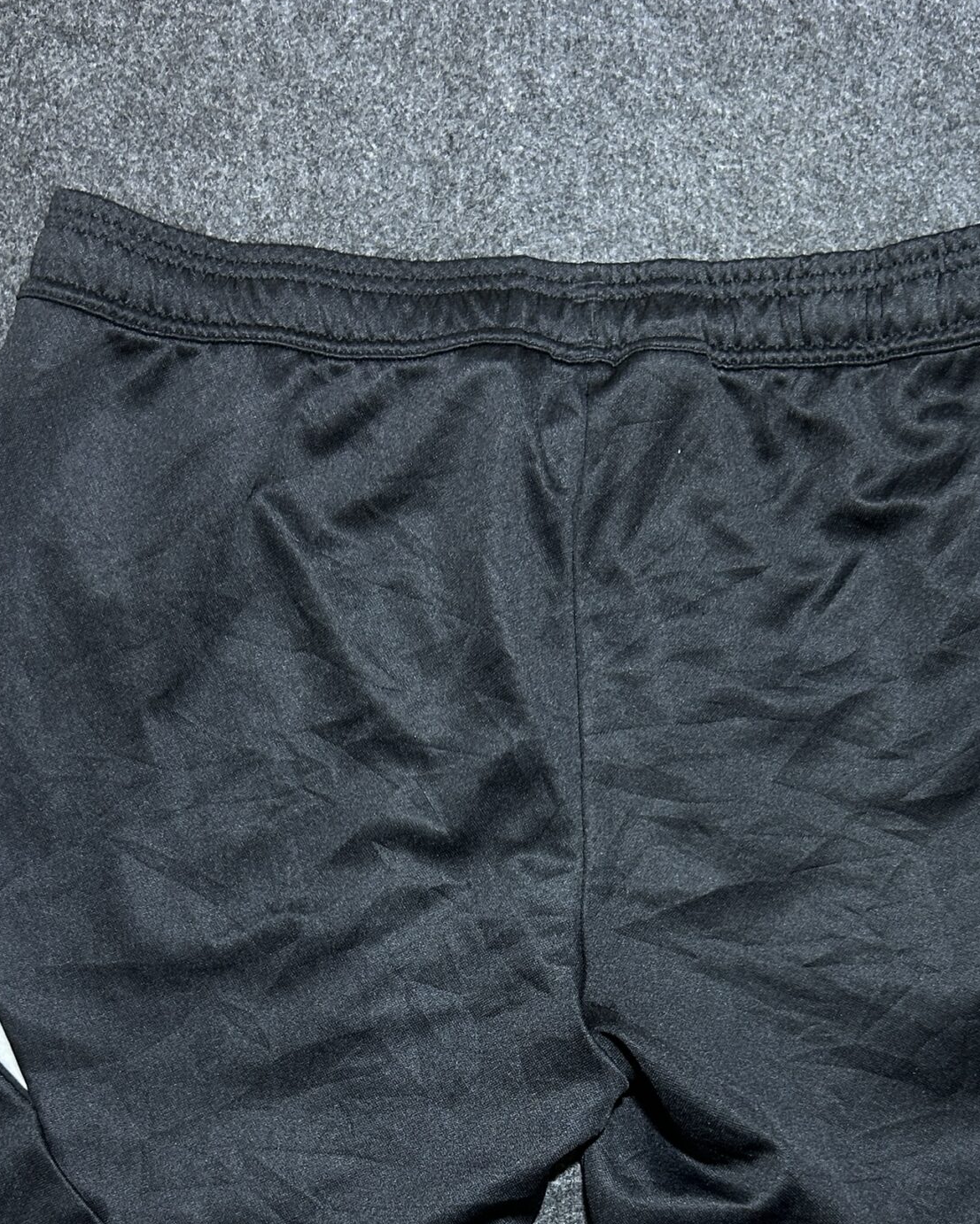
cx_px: 531
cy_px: 1042
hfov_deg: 32.1
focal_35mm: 47
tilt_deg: -58.7
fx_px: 1704
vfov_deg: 37.6
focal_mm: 5.7
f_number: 1.5
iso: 160
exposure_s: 1/50
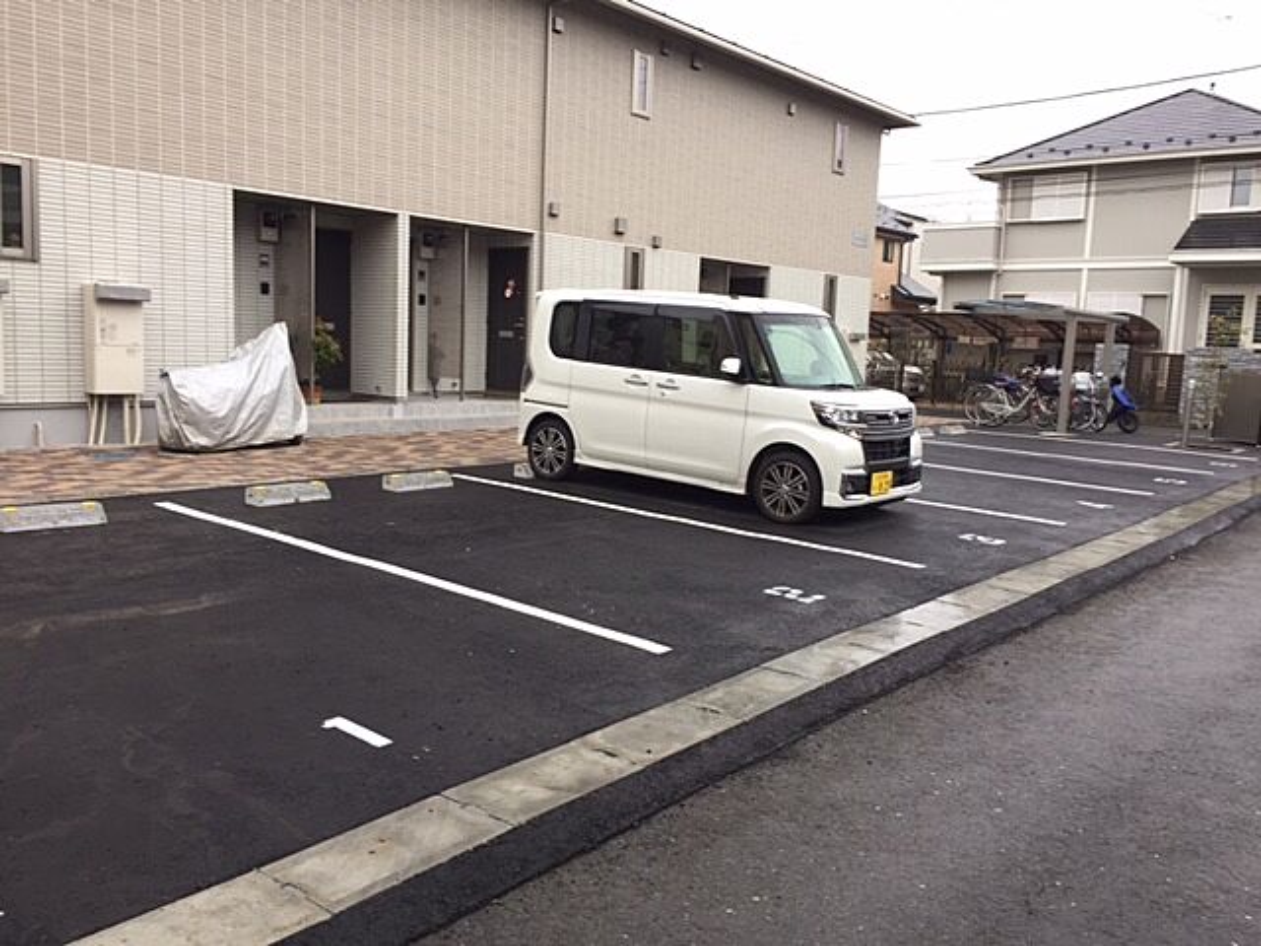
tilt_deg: -7.7
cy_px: 473
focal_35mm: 29
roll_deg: -2.5
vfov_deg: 48.2
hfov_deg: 61.7
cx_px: 630
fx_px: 1056
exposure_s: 1/30
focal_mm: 4.15
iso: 32
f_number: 2.2
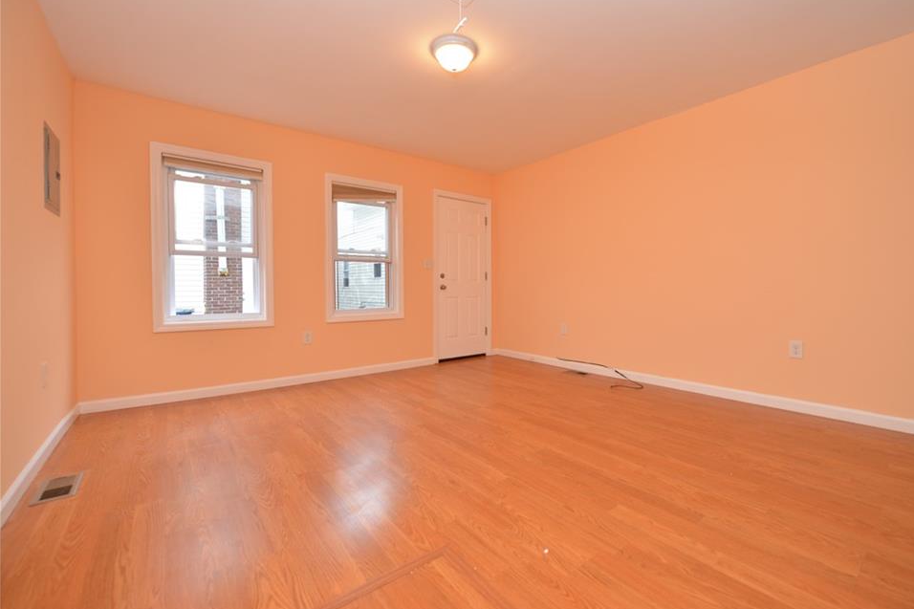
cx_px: 489
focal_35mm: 15
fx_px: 381
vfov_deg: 77.3
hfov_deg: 100.2
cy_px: 292
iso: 280
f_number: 4
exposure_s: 1/60
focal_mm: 14
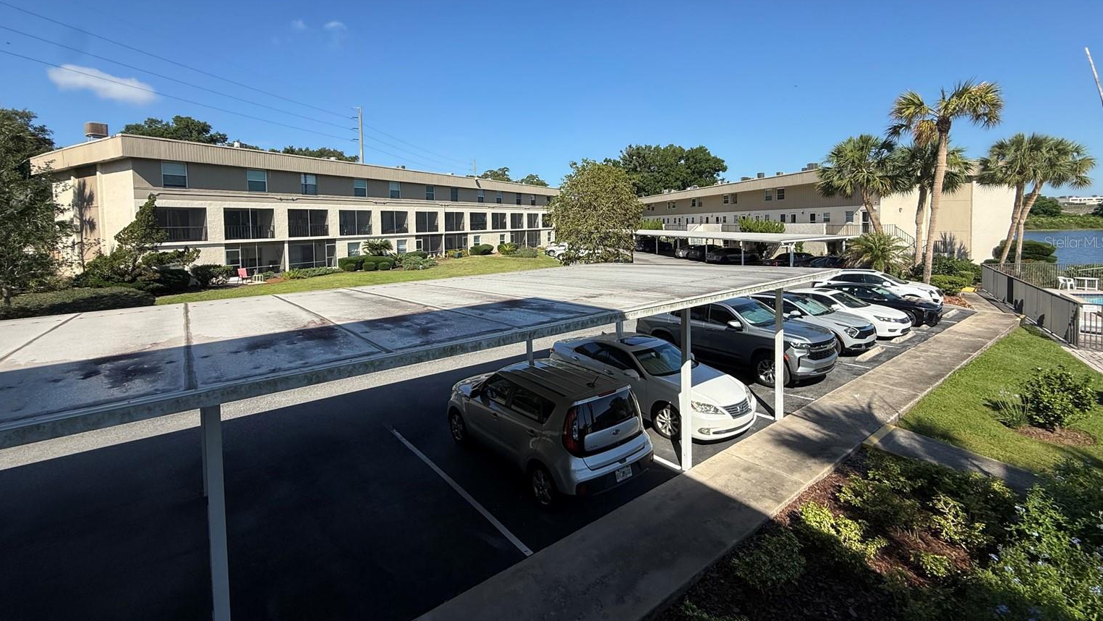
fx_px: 468
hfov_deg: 99.3
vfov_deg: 66.3
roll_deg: +1.6
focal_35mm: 16
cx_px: 534
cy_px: 242
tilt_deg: -2.2
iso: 50
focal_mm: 2.22
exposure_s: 1/1848
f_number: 2.2
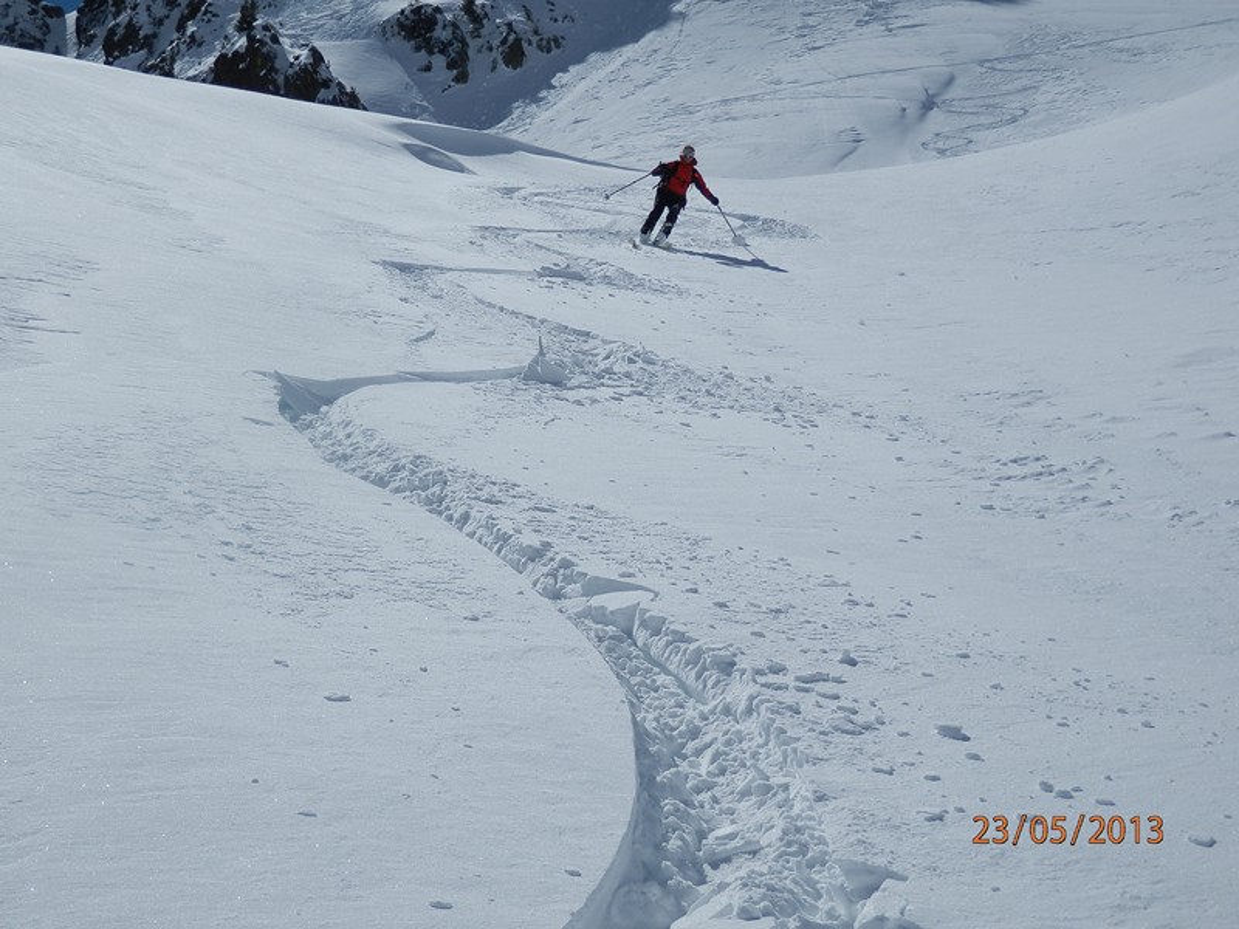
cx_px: 620
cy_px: 464
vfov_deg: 22.3
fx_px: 2362
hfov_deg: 29.4
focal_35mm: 66
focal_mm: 11.9
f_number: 12.4
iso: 80
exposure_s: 1/400
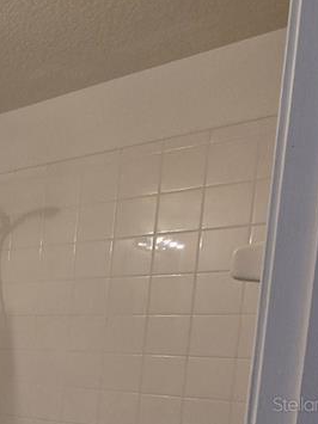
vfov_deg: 39.0
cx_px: -181
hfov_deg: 24.2
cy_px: 404
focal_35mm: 44
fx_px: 539
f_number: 2.2
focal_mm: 2.2
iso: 80
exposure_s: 1/60
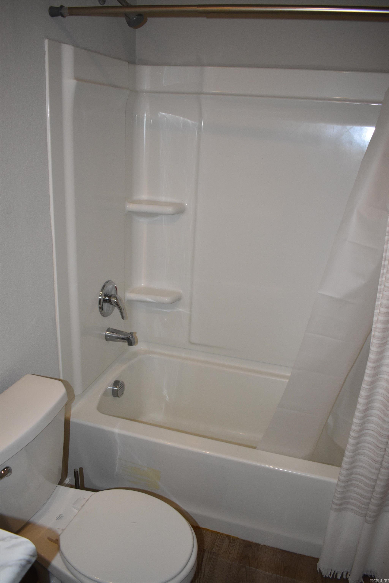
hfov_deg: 47.9
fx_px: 438
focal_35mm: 27
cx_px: 194
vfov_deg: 67.4
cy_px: 292
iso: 800
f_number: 3.5
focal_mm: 18
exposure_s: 1/200
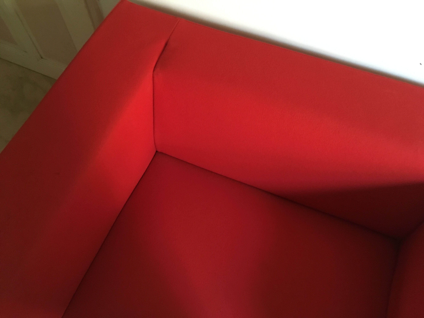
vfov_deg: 48.2
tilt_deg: -61.2
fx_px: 355
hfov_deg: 61.7
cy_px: 159
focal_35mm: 29
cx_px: 212
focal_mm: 4.15
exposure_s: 1/17
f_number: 2.2
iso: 250
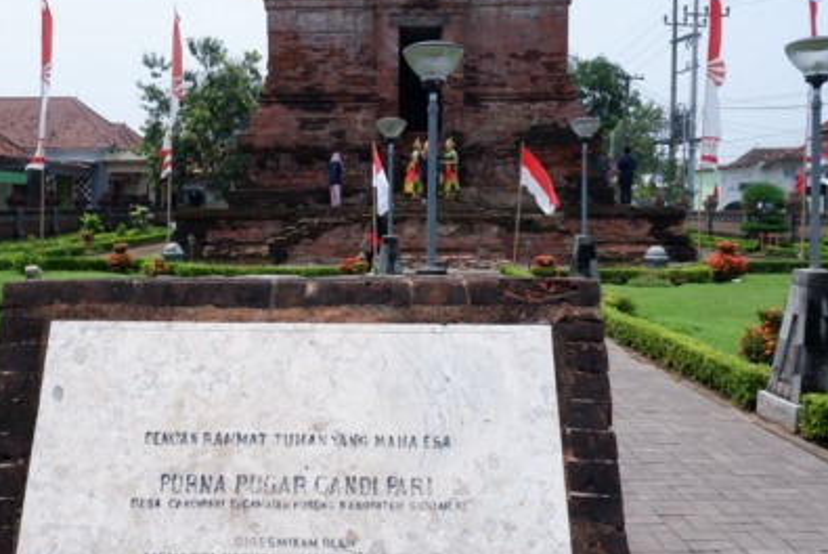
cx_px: 327
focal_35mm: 39
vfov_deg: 34.2
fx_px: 898
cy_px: 236
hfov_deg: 49.2
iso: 200
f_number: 8
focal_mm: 15
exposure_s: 1/450
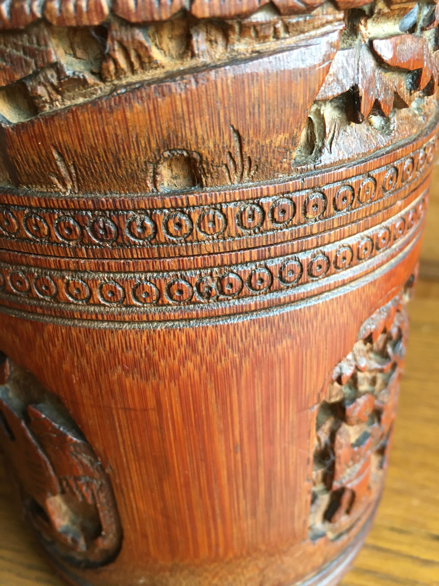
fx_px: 490
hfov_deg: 48.2
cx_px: 220
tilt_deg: -31.4
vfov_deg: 61.7
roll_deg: +4.0
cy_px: 293
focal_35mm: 29
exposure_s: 1/33
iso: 200
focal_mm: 4.15
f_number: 2.2
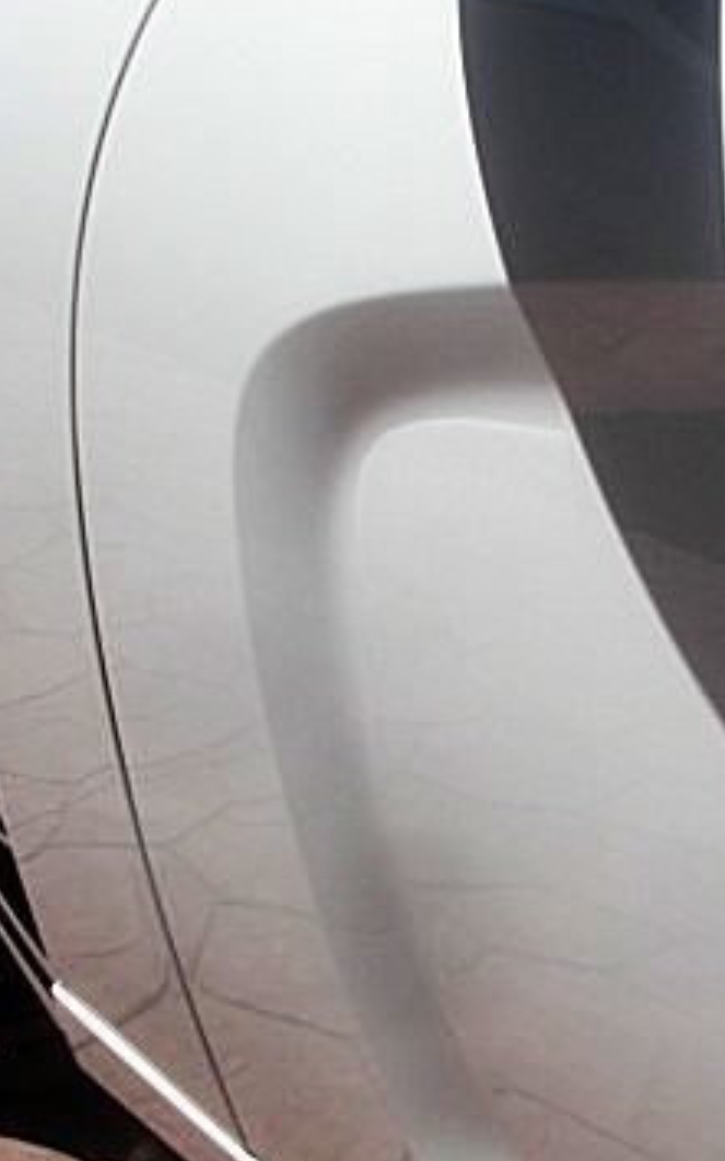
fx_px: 2183
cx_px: 440
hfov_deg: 18.8
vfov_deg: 29.8
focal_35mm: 69
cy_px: 538
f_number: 7.9
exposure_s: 1/250
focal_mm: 6.3
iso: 50
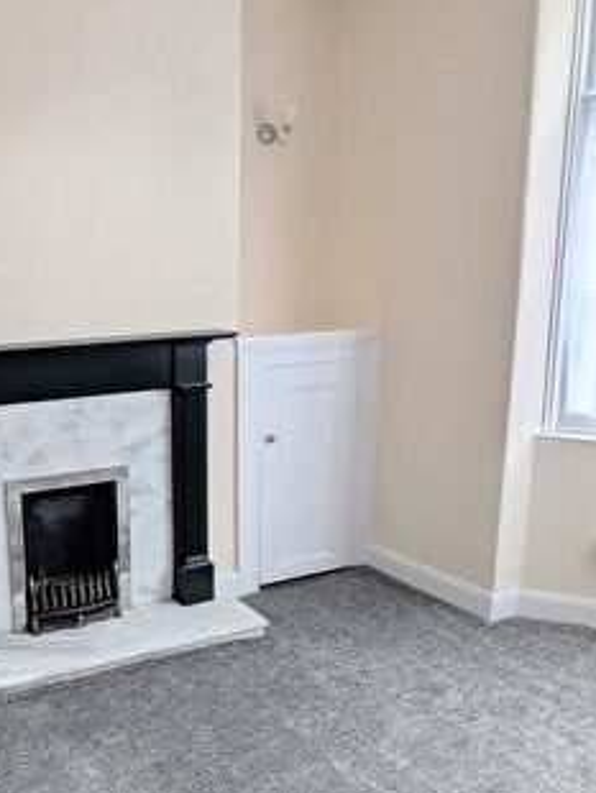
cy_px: 418
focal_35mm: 36
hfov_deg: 38.6
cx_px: 142
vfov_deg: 51.3
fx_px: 825
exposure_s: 1/150
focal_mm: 2.35
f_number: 2.2
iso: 47
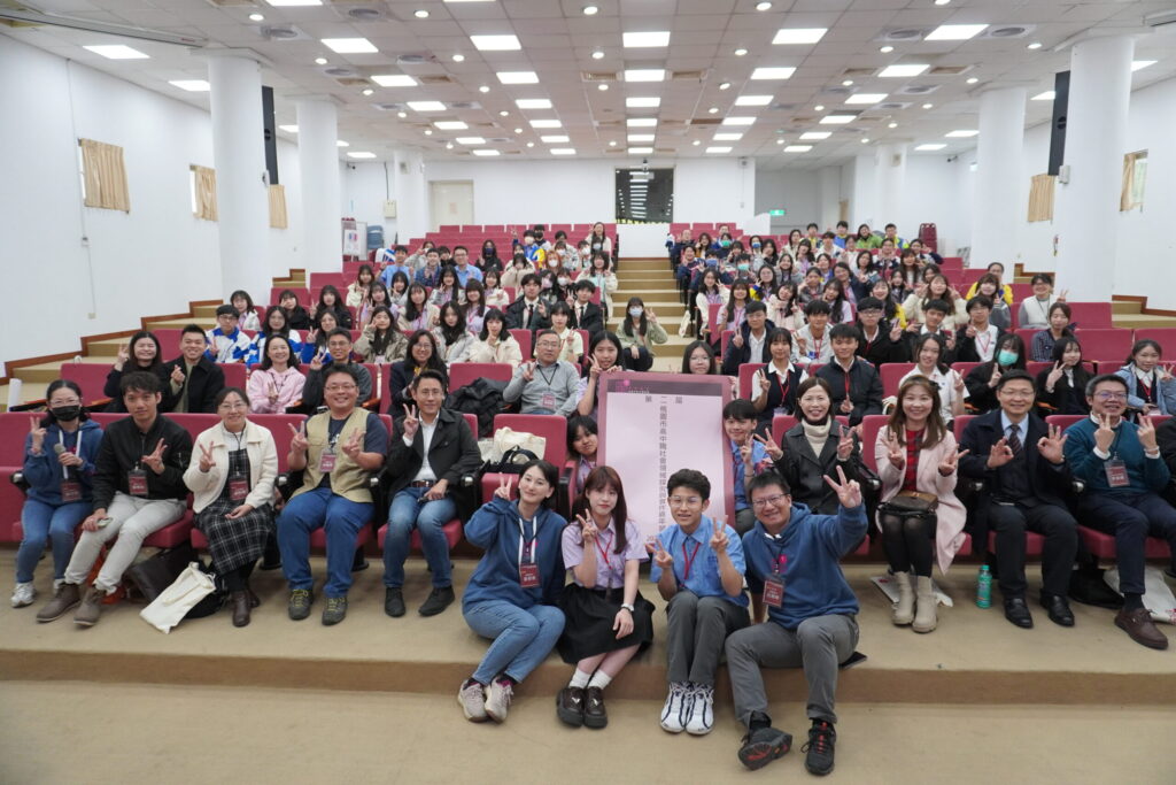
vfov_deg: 53.1
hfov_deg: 73.7
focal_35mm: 24
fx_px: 784
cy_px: 392
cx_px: 588
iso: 1000
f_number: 4
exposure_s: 1/160
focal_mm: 16
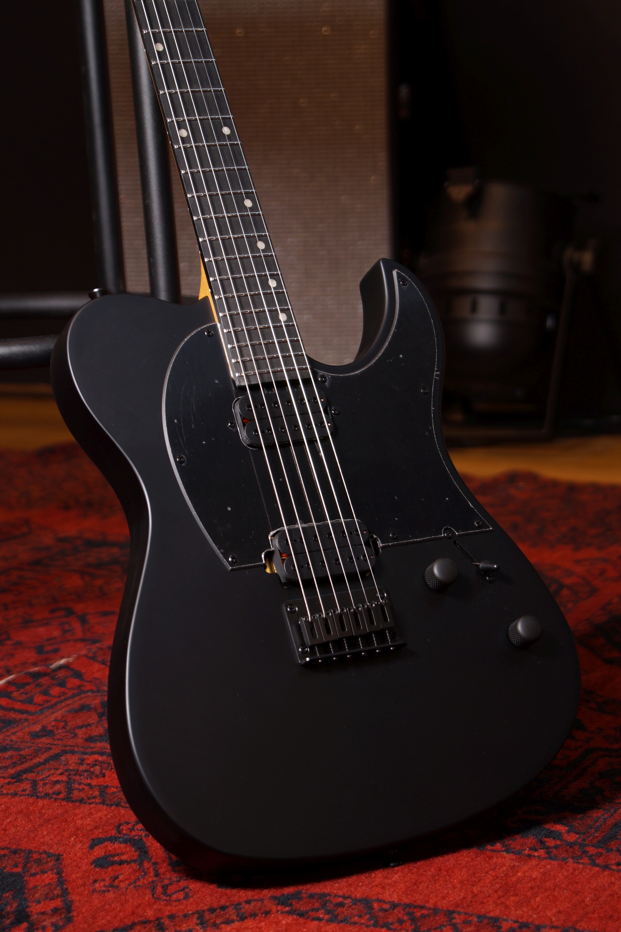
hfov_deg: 15.2
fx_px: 2329
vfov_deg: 22.6
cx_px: 310
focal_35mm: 90
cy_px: 466
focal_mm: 60
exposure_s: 1/13
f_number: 5
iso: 100
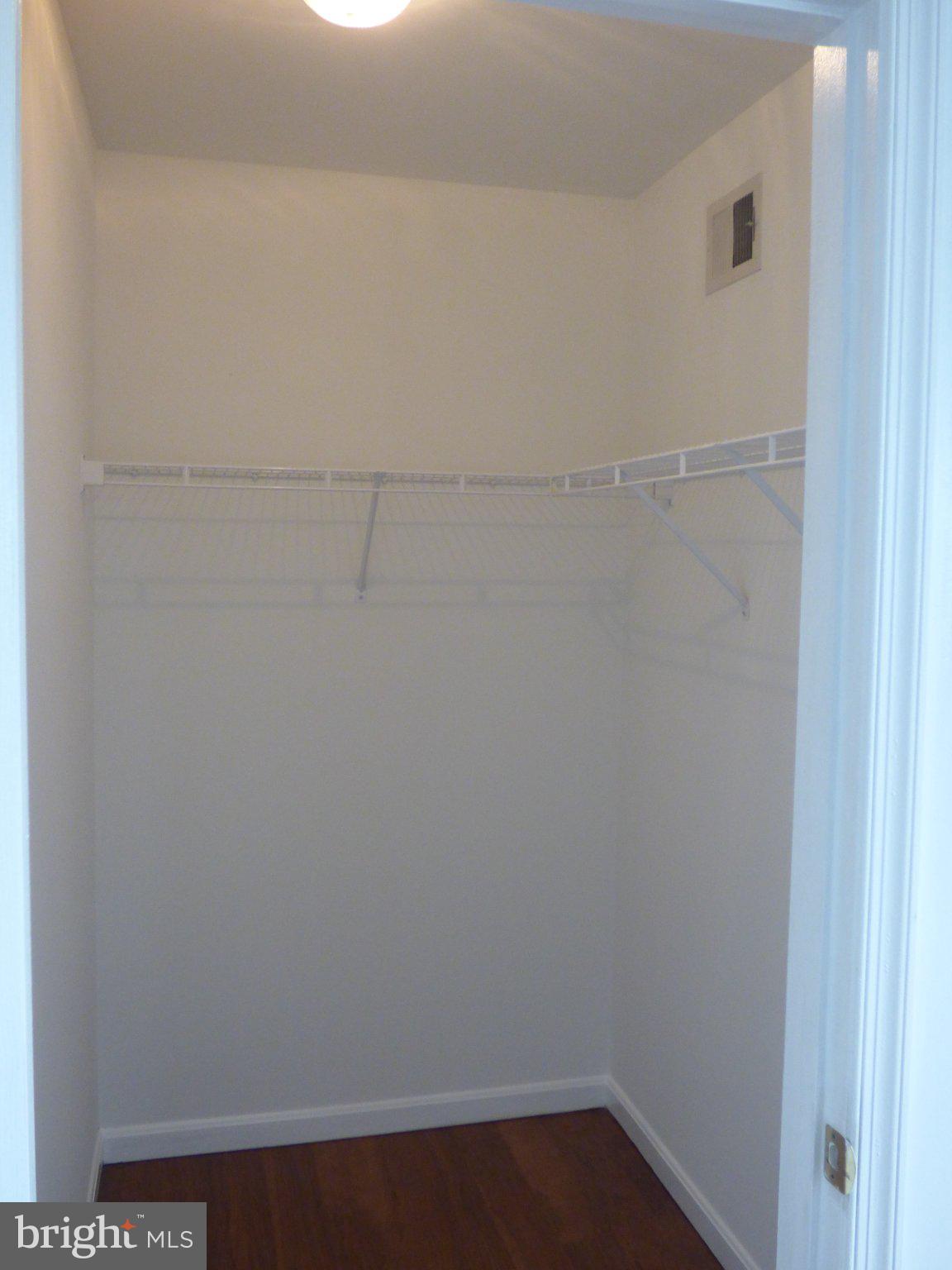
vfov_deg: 60.0
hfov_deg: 46.8
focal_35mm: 30
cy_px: 635
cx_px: 476
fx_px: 1100
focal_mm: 5.29
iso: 400
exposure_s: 1/30
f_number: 3.3
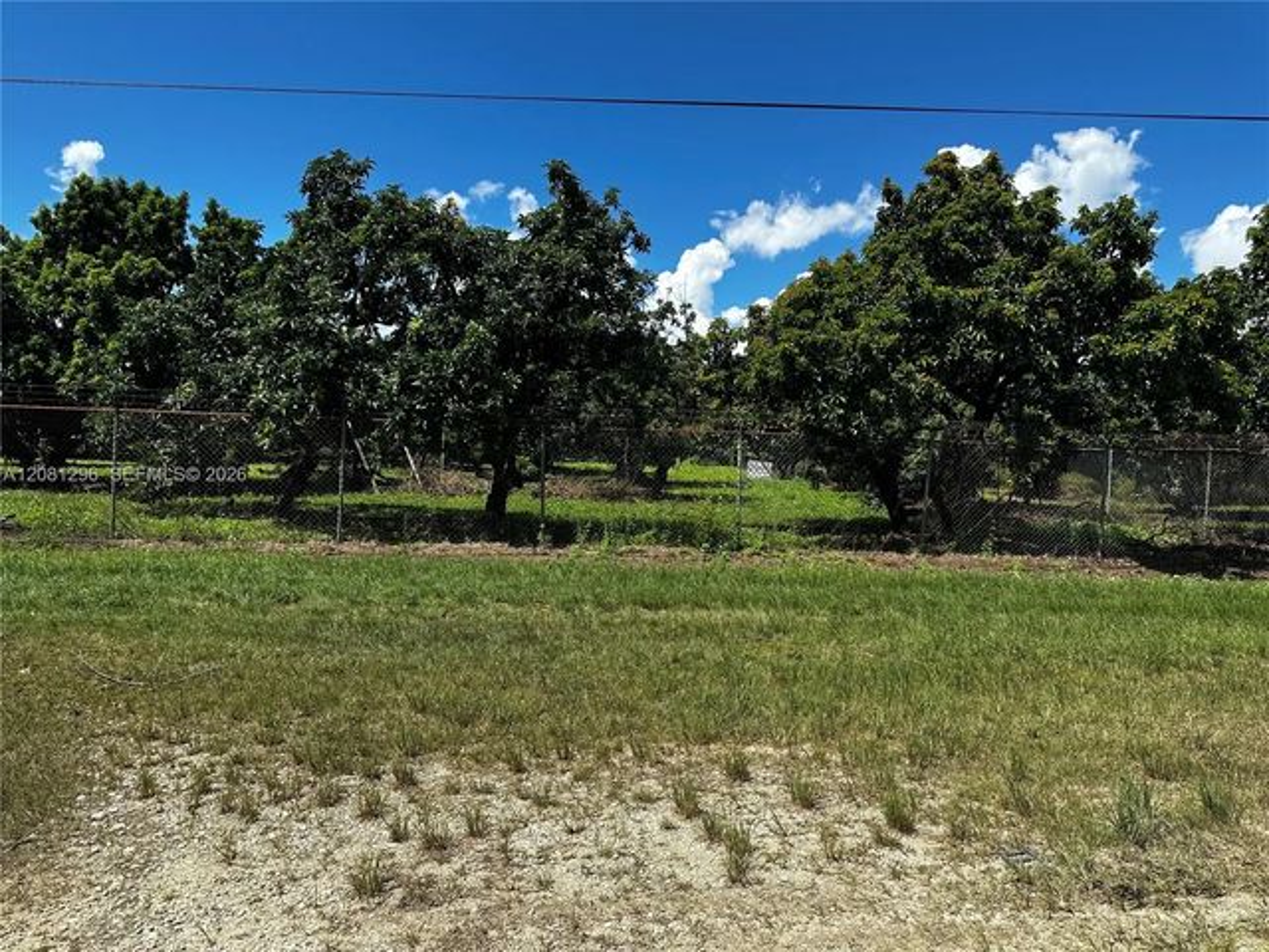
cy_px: 476
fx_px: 880
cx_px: 634
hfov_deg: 71.6
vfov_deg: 56.8
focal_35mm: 24
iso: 80
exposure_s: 1/4348
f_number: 1.78
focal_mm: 6.86
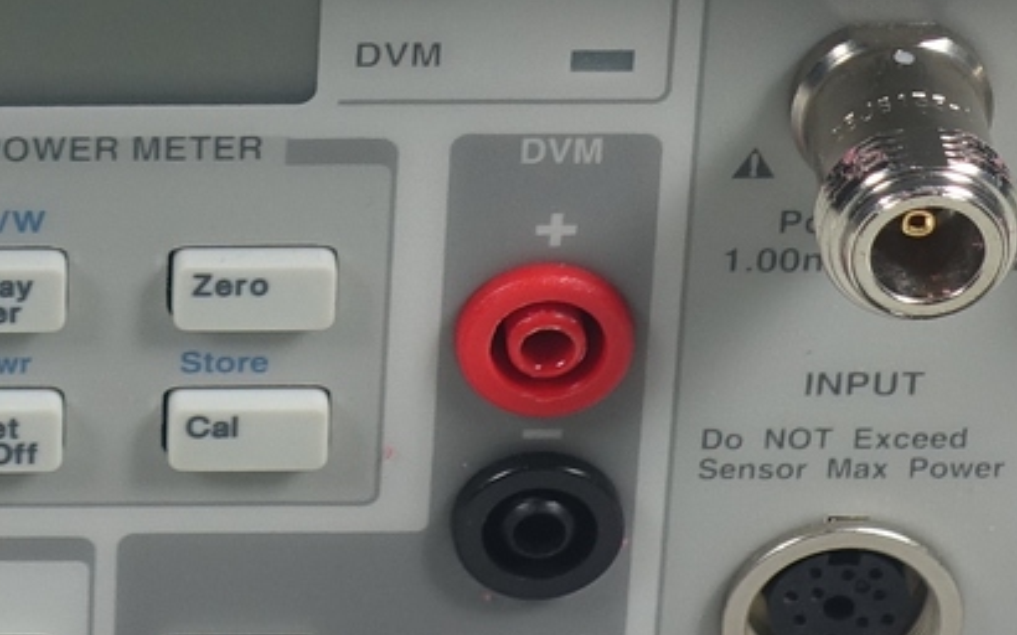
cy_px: -495
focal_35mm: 265
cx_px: -129
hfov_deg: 7.9
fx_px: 7343
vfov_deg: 4.9
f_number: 4
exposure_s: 1/80
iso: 125
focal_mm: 18.89
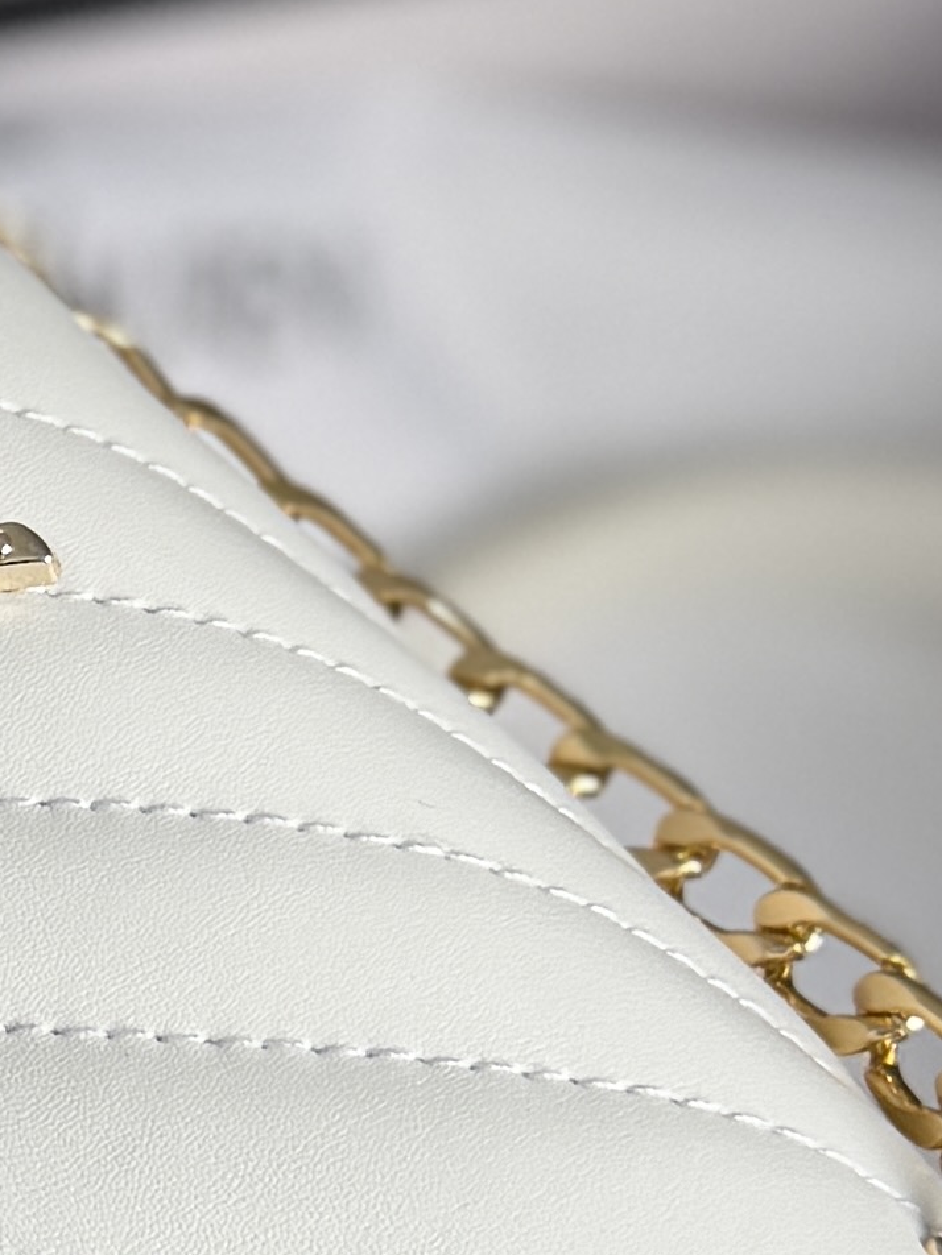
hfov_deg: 9.8
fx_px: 5225
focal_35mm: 144
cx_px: -748
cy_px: 715
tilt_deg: -57.8
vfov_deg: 13.7
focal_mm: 6.76
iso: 80
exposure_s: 1/341
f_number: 1.78
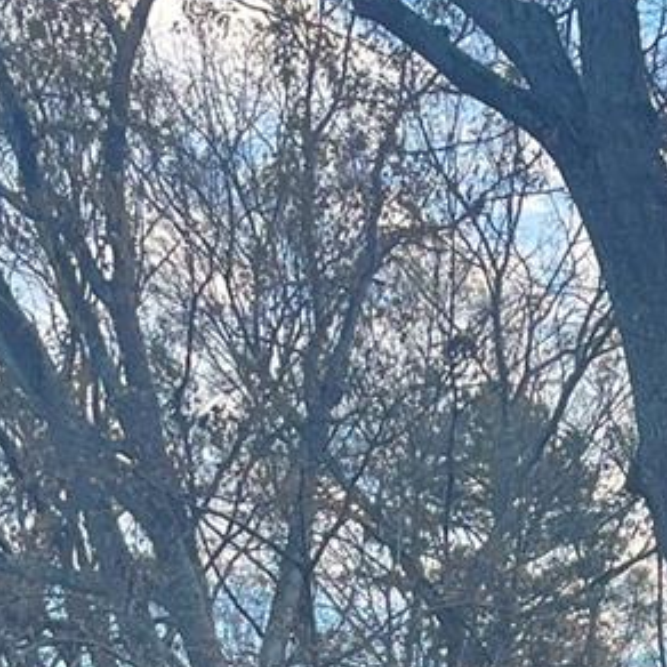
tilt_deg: -5.4
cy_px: 1610
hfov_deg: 14.1
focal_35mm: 121
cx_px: 720
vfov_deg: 11.7
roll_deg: +3.5
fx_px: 2638
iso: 64
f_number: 1.6
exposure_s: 1/121
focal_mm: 5.1
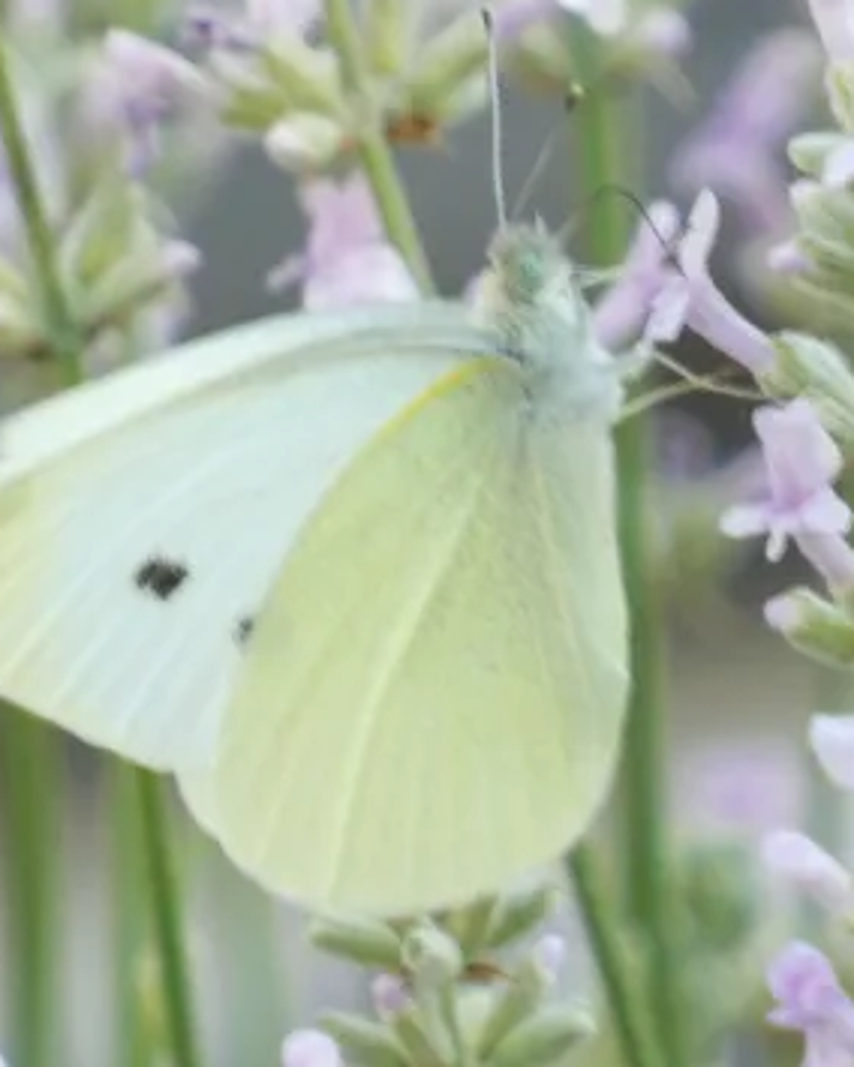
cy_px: 541
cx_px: 532
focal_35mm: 2028
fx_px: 64072
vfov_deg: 1.0
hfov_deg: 0.8
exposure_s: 1/125
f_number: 5.8
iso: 160
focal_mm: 206.4
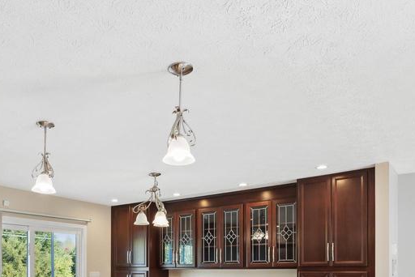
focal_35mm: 32
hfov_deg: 57.7
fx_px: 369
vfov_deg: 37.6
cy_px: 264
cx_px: 146
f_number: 8
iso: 200
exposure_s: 1/8
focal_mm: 16
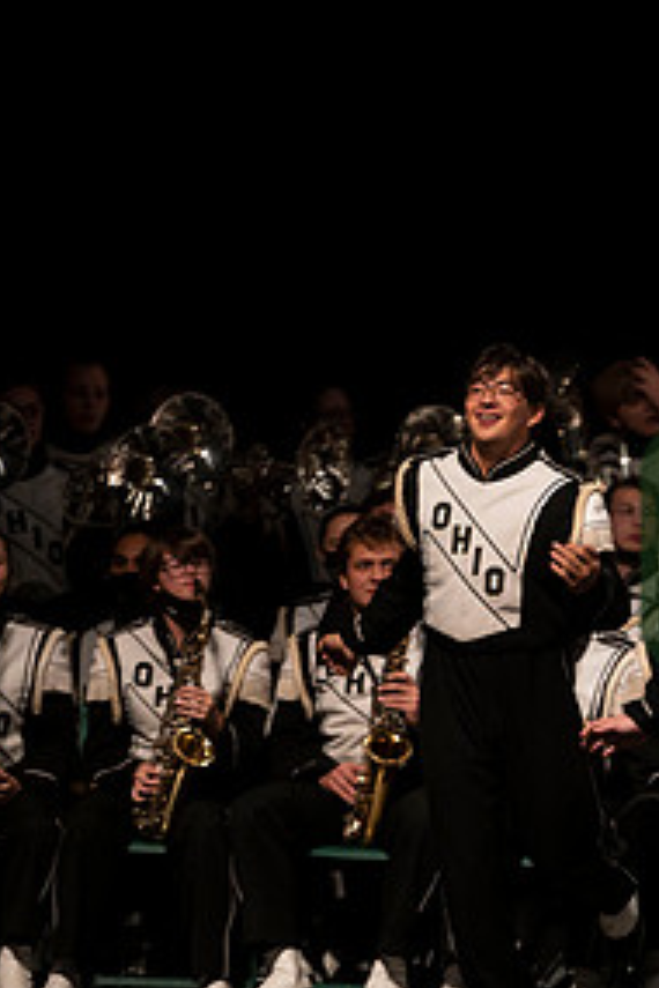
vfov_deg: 5.1
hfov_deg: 3.4
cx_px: 902
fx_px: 11175
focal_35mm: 407
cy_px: 582
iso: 2500
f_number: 2.8
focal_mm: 200
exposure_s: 1/500
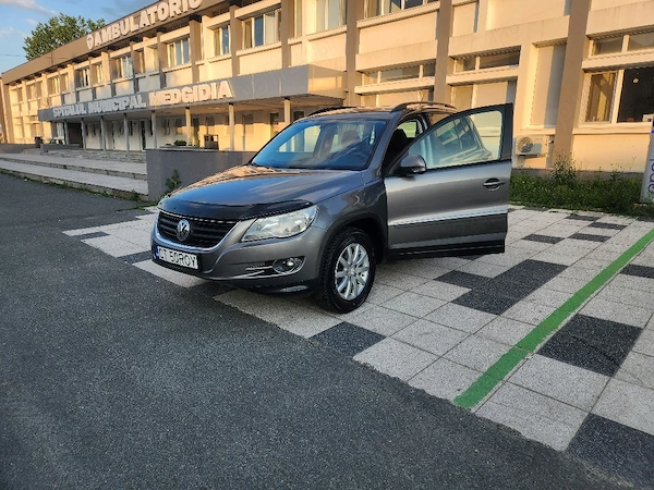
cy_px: 245
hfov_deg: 73.9
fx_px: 435
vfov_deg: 58.9
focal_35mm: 23
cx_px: 327
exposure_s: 1/370
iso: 20
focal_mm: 5.4
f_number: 1.8
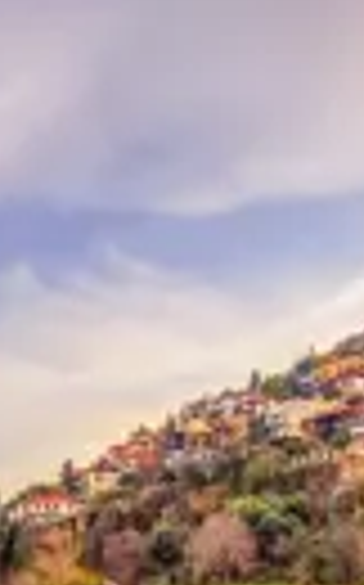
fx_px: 875
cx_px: 164
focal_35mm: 55
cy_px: 619
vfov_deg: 33.0
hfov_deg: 23.5
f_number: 10
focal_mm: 10
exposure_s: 1/320
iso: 200
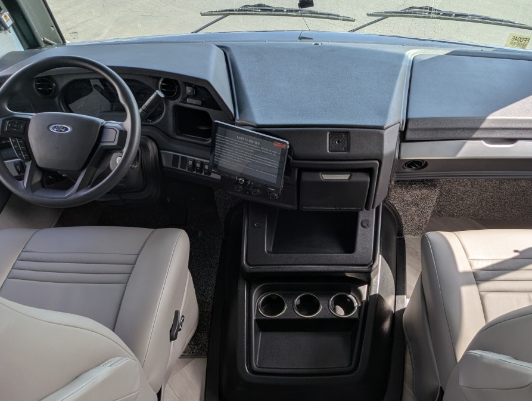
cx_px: 304
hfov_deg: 69.0
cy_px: 205
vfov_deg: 55.0
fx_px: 385
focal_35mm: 25
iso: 42
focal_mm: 2.35
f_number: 2.2
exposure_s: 1/445
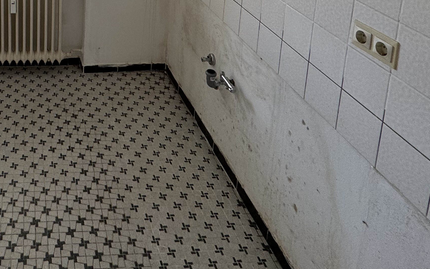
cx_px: 47
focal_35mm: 35
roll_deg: -0.7
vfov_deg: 28.0
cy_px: -105
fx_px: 410
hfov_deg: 49.6
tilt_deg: -10.5
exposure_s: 1/99
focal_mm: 2.22
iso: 100
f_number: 2.2
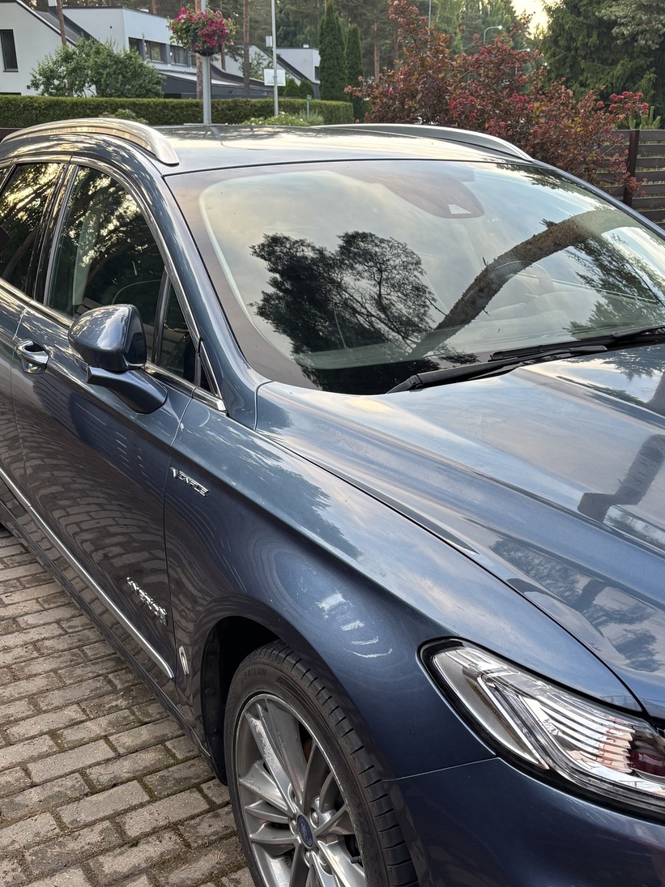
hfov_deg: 37.7
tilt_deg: -24.4
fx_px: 974
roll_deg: -0.8
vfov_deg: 48.5
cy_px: 551
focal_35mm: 38
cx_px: 373
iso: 100
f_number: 1.6
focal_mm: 5.96
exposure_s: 1/121
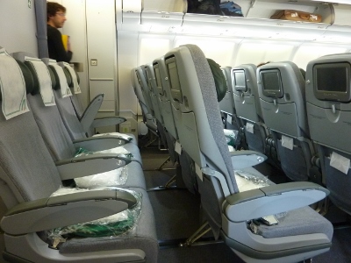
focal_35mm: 25
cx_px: 176
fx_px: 253
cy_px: 132
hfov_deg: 69.4
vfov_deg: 54.9
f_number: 3.3
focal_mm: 4.1
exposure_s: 1/20
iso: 400
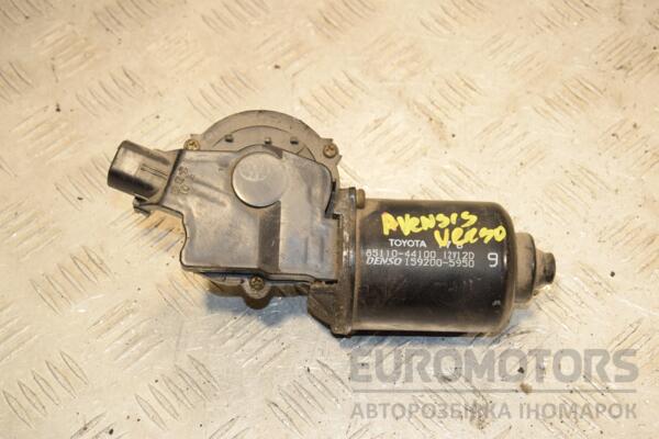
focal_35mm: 75
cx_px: 330
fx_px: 1373
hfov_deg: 27.0
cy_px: 220
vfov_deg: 18.2
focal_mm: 50
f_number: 7.1
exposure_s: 1/200
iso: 800
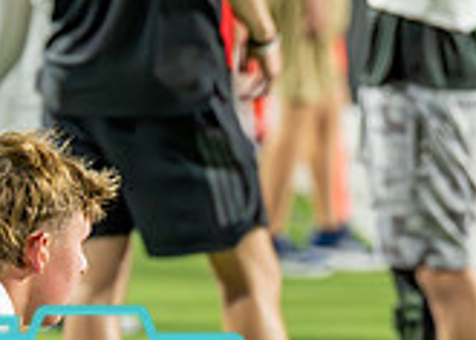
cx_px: -27
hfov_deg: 4.2
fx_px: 6505
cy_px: 419
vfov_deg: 3.0
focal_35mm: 481
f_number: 2.8
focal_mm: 111
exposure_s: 1/1600
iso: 3200
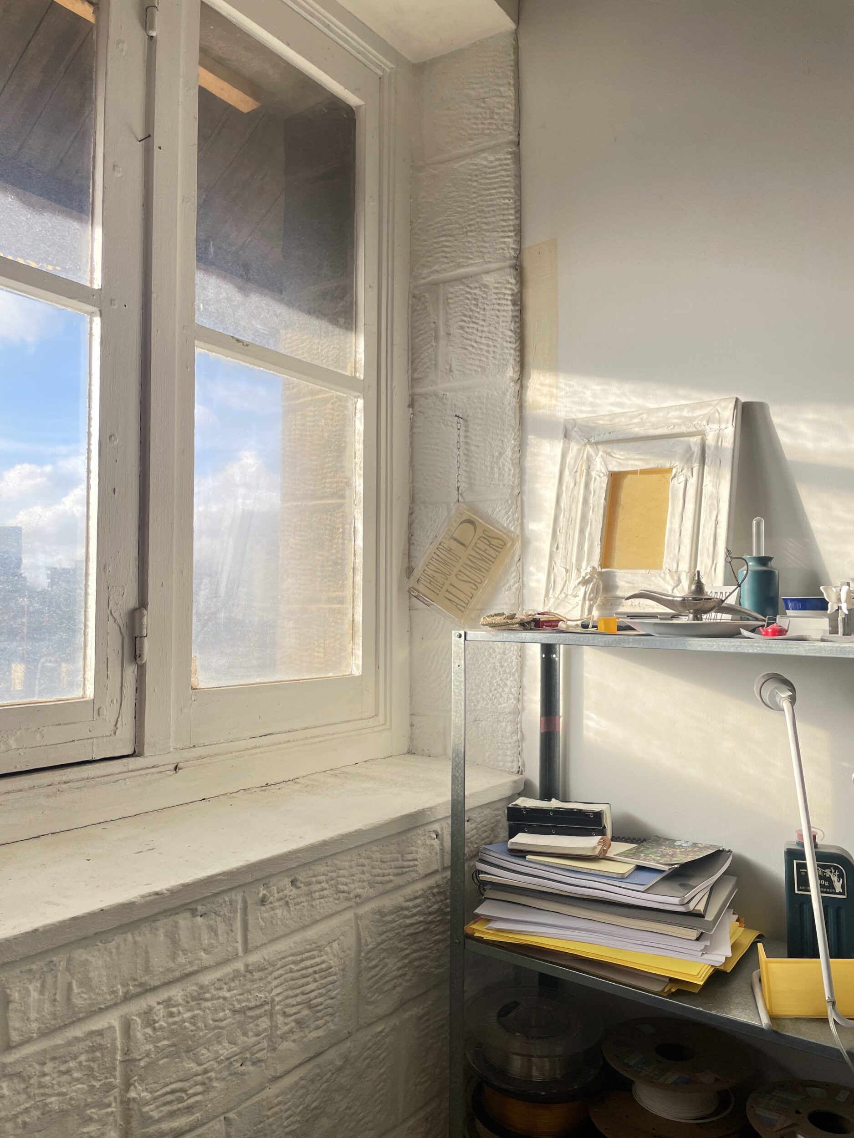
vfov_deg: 67.3
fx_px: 855
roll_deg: -0.4
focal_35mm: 26
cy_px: 569
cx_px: 427
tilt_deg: +2.4
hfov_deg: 53.1
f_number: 1.6
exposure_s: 1/564
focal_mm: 4.2
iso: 50
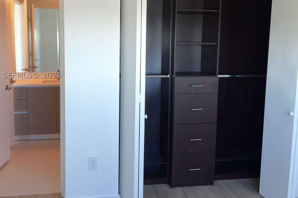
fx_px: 298
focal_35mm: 36
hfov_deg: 53.0
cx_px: 129
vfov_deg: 36.7
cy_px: 75
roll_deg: -0.3
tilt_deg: -7.8
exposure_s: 1/30
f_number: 2.2
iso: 64
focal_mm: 4.15
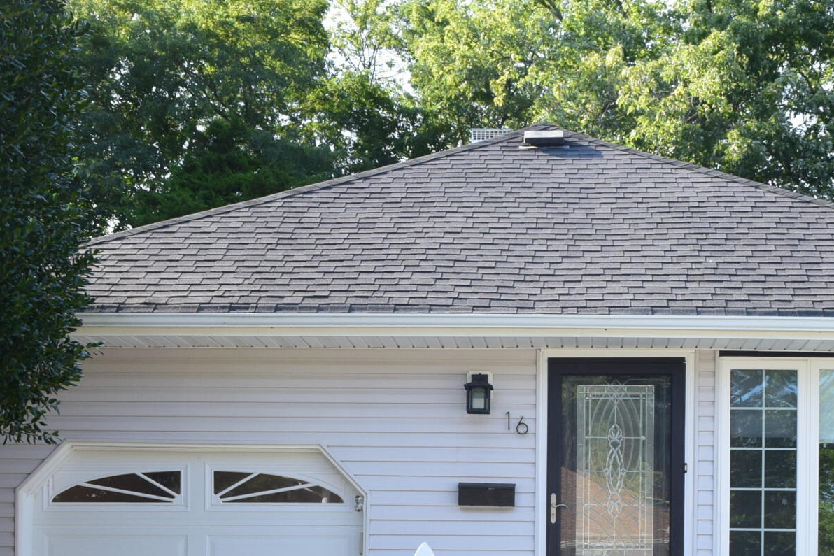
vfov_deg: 16.7
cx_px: 532
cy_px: 608
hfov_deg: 25.5
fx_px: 1836
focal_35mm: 79
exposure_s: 1/200
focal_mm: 21
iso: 400
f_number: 10
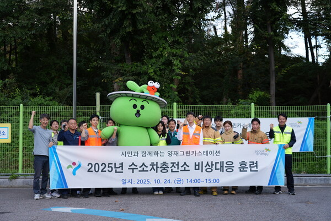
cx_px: 166
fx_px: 524
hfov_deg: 35.0
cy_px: 110
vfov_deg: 23.8
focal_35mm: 57
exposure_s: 1/400
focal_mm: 57
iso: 160
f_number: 4
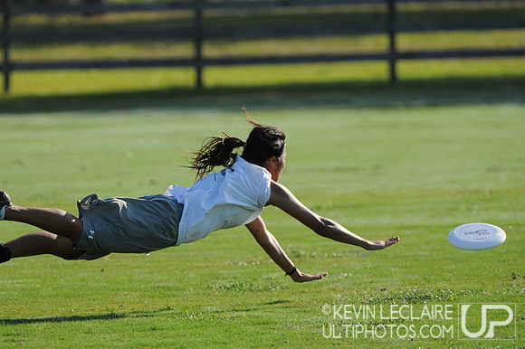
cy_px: 174
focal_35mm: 360
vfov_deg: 3.8
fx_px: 5247
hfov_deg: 5.7
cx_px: 262
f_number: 4
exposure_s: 1/2500
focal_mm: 240
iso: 400
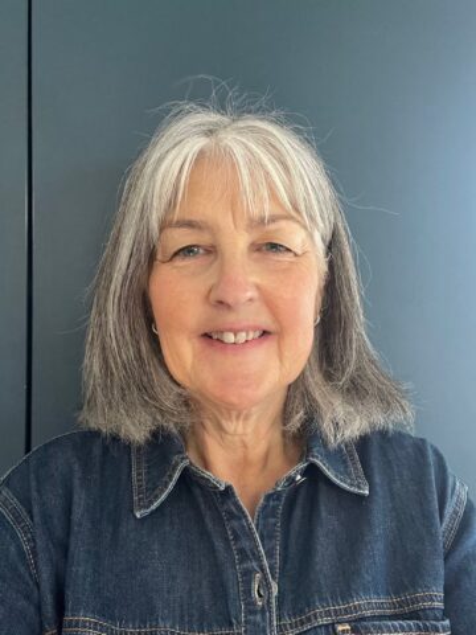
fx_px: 550
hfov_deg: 46.8
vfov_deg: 60.0
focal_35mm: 30
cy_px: 318
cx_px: 238
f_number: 2.2
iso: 160
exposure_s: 1/60
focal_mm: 2.71
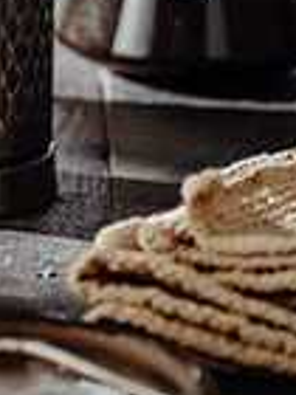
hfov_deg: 4.1
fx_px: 4116
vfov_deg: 5.4
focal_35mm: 361
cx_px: -78
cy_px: -195
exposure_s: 1/30
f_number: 3.5
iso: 100
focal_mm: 105
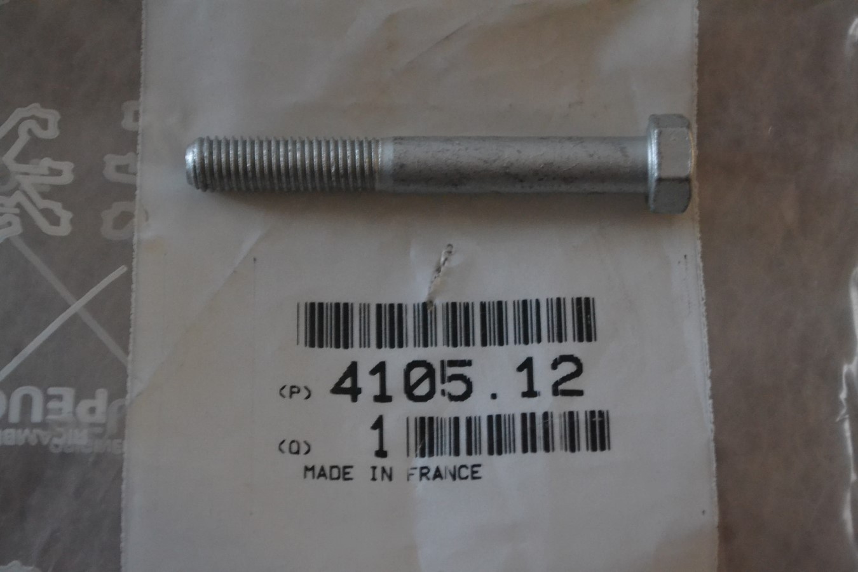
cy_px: 286
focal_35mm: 82
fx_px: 1966
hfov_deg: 24.6
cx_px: 429
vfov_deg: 16.6
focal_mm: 55
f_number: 5.6
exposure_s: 1/20
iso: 3200
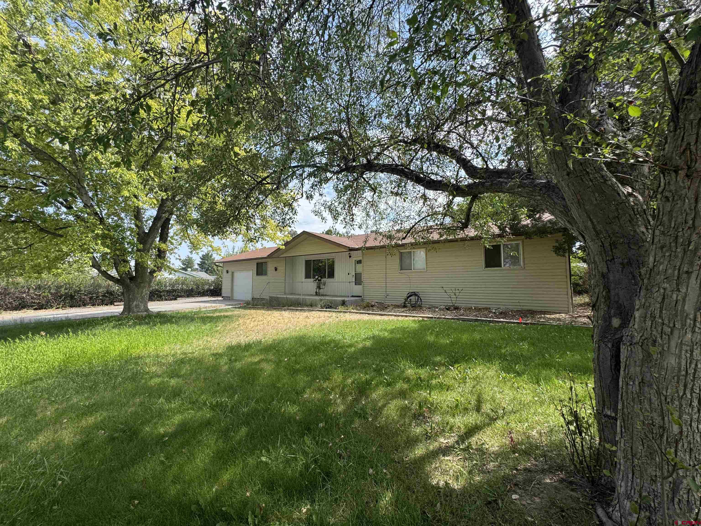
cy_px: 263
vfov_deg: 85.7
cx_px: 350
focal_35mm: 14
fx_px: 284
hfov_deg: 102.1
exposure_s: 1/899
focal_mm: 2.22
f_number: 2.2
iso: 50
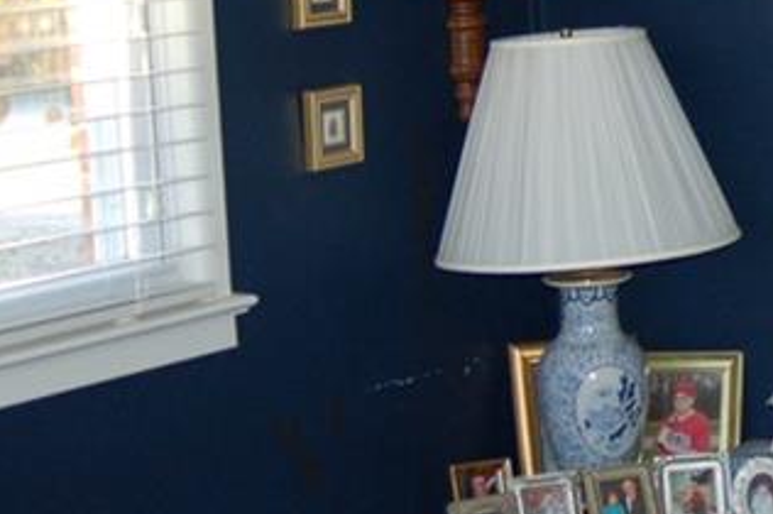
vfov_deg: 10.0
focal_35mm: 136
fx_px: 2917
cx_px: 1010
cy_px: 93
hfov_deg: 14.5
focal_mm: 28
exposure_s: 1/60
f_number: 3.3
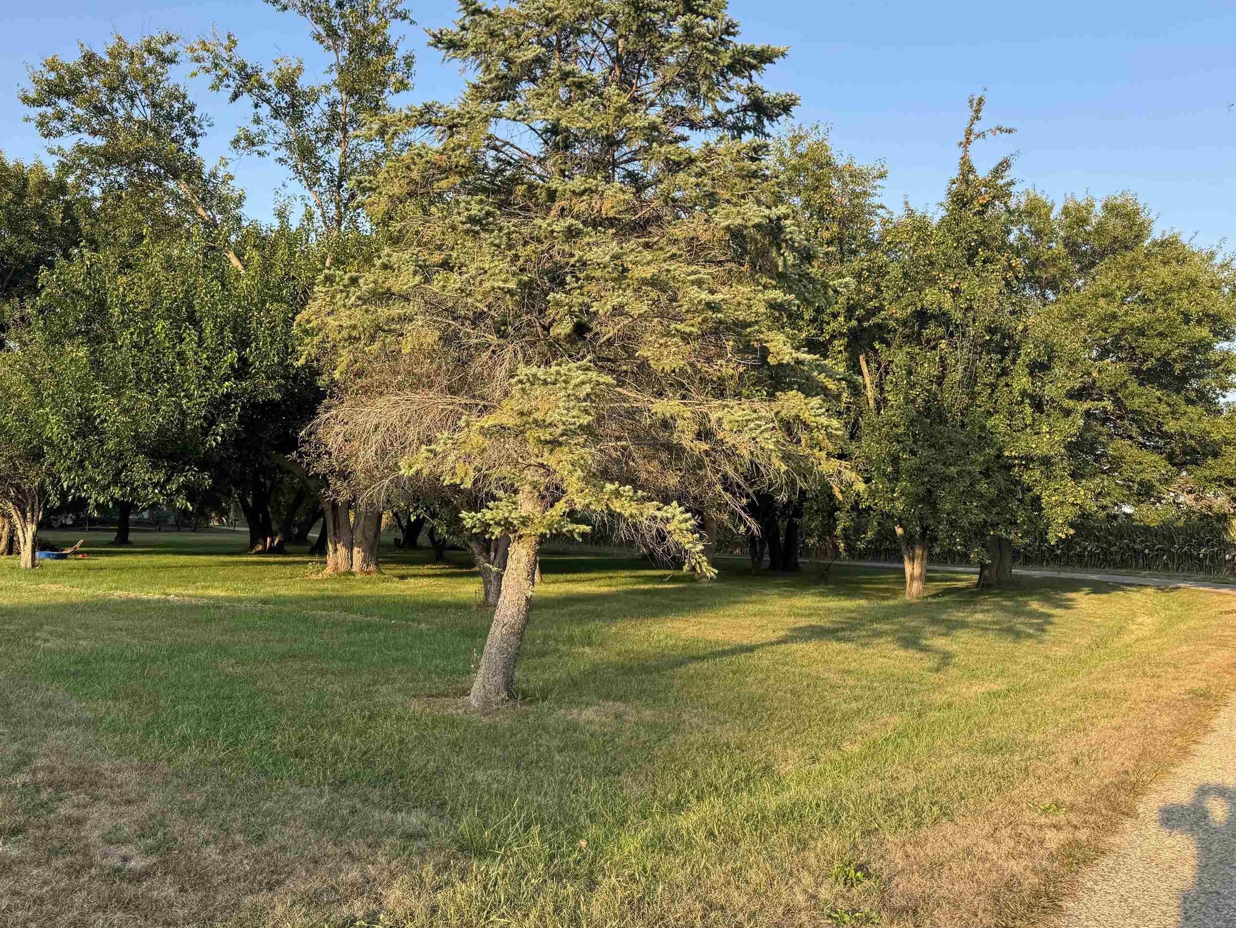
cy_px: 419
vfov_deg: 48.2
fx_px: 1036
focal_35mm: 29
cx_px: 499
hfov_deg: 61.2
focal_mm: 6.76
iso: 80
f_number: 1.78
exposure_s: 1/1076
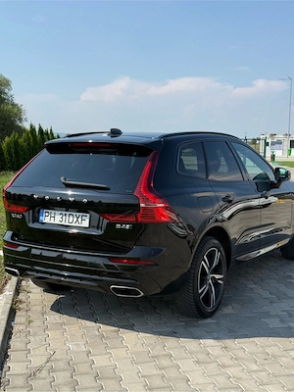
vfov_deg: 39.7
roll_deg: -0.9
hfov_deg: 30.3
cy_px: 196
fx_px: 544
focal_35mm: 48
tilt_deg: -6.2
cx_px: 147
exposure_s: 1/4098
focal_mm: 6.76
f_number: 1.78
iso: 64
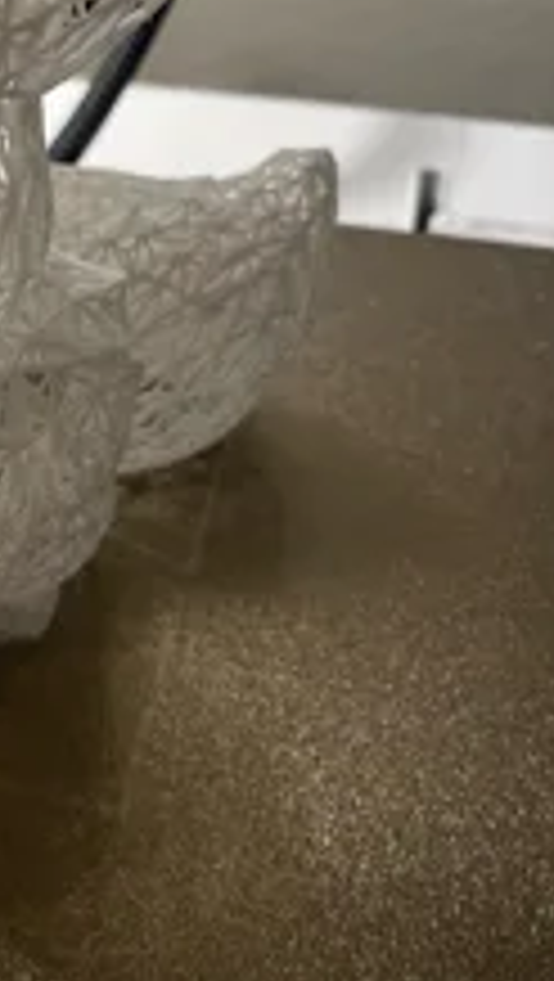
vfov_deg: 39.7
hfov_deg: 22.3
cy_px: 396
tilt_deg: -33.0
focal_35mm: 52
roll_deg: +1.7
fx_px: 1355
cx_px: 18
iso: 160
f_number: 1.6
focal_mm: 4.2
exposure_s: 1/60
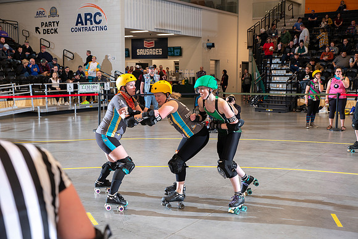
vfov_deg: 29.3
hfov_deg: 42.7
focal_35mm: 46
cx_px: 179
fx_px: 458
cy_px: 120
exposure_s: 1/160
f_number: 5.6
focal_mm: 46
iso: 640
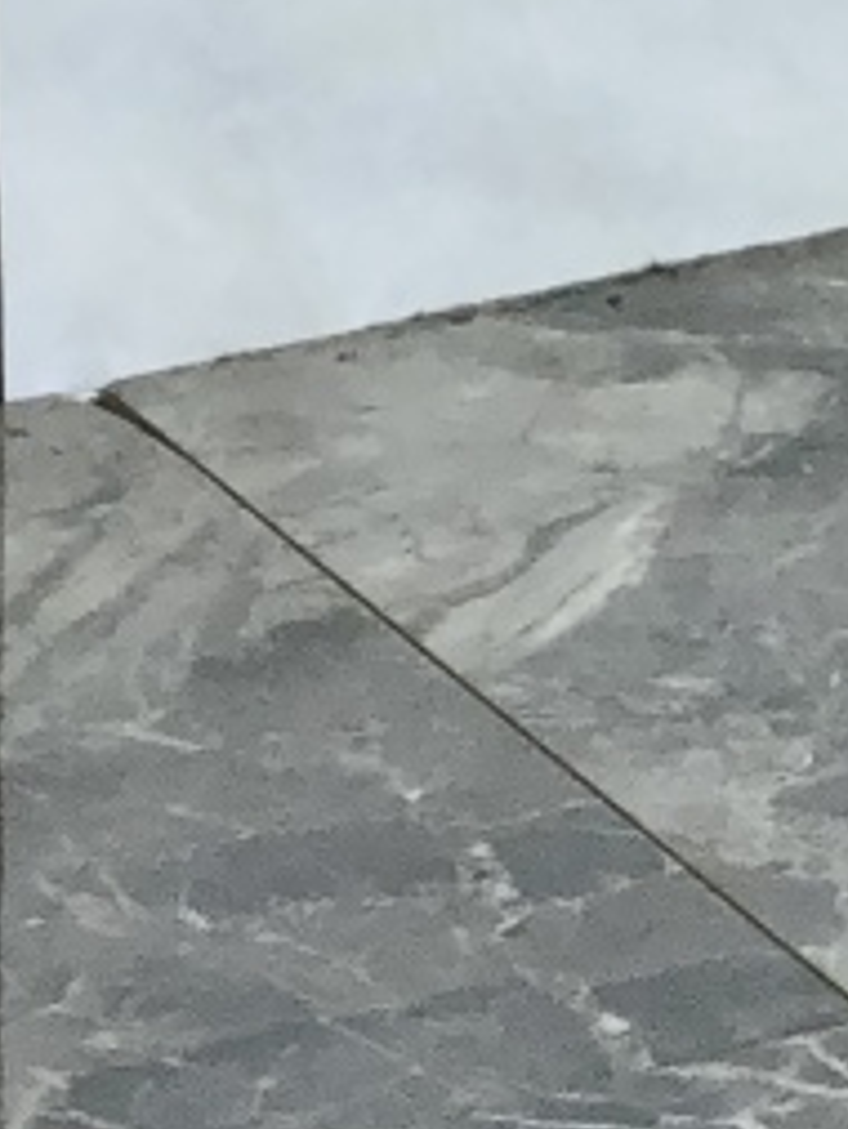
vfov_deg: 6.3
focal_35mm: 296
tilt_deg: -5.5
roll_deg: +0.6
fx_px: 9660
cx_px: 2017
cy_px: -1963
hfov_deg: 4.9
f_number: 2.4
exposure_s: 1/787
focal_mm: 6
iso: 16
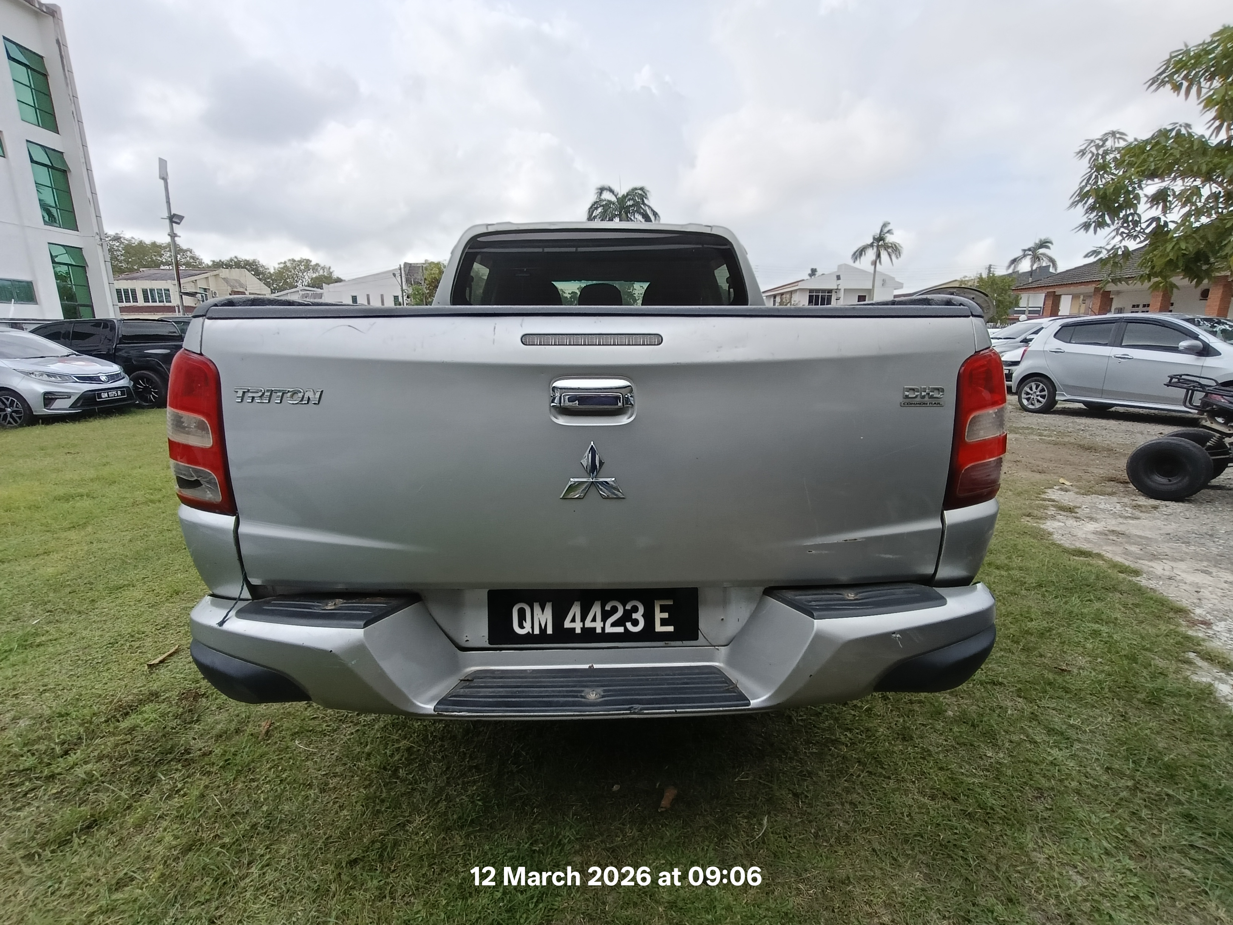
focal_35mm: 16
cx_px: 616
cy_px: 462
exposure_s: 1/458
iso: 64
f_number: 2.2
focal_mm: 1.68
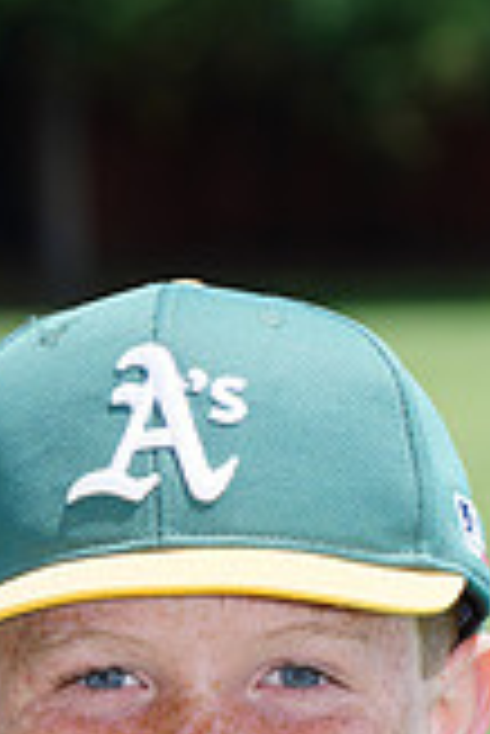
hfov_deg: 2.1
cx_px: -133
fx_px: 13303
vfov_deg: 3.1
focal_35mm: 653
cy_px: 973
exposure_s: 1/200
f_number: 10
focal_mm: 184
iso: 200
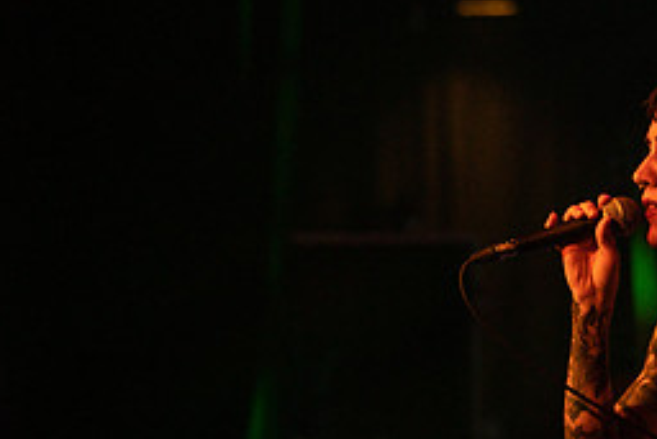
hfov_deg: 7.0
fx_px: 5387
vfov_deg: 4.7
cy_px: 412
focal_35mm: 295
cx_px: 385
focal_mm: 130
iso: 1600
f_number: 2.8
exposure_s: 1/320
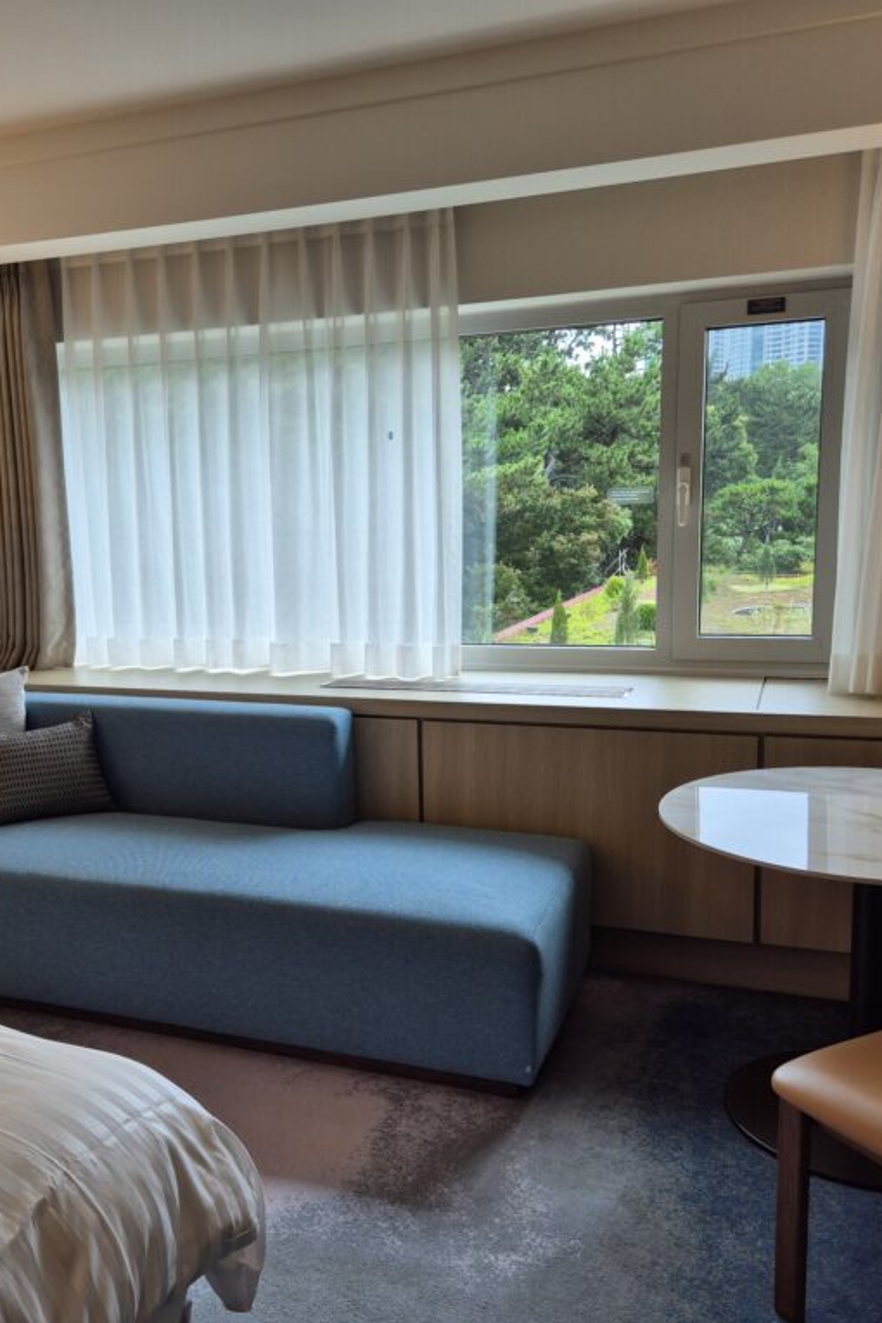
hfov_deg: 40.7
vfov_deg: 58.7
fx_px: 1176
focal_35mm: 32
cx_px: 306
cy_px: 662
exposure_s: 1/224
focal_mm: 5.4
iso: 25
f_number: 1.8
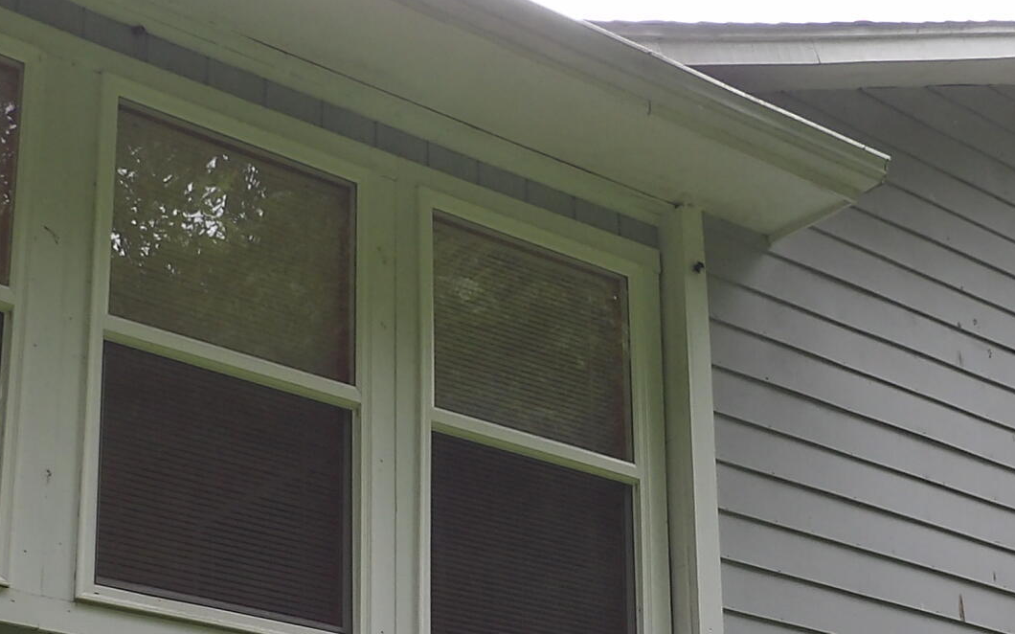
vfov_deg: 17.7
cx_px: 602
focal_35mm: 72
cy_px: 623
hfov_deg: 28.5
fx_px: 1991
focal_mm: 4.3
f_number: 3.2
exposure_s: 1/189
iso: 100
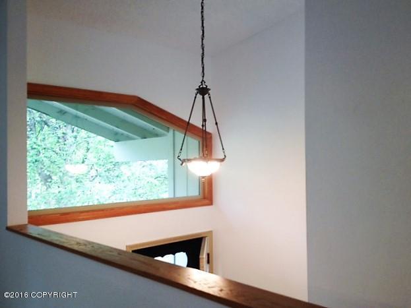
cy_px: 154
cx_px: 206
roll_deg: +0.3
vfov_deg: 40.7
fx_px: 415
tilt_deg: +0.2
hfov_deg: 52.6
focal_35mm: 35
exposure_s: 1/30
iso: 50
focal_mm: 4.28
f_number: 2.4
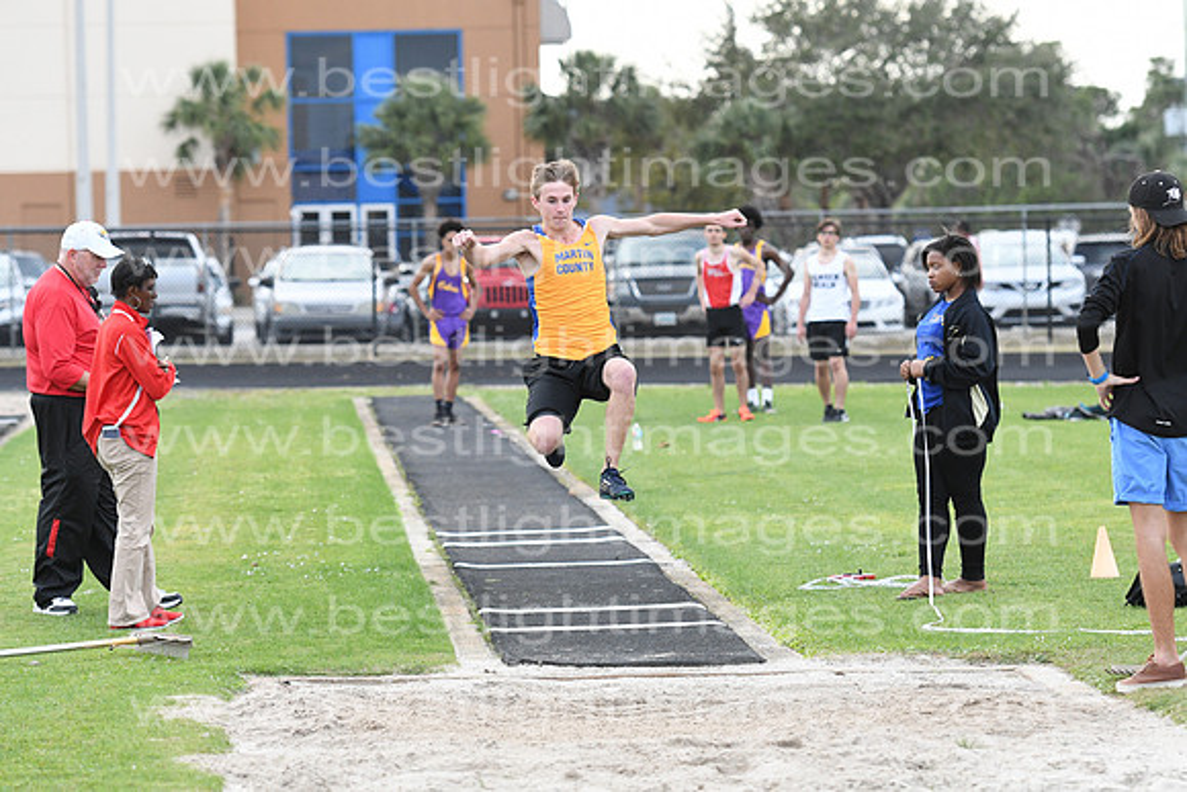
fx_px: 5936
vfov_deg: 7.6
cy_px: 396
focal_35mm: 180
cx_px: 594
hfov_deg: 11.4
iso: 1600
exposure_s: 1/2000
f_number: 4
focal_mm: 120
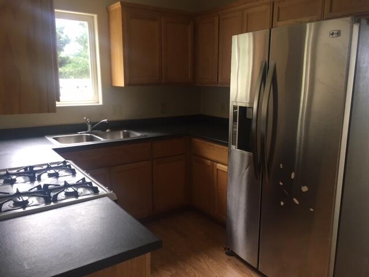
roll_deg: -0.7
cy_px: 138
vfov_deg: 48.2
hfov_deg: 61.7
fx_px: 309
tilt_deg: -9.7
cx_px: 184
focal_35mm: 29
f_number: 2.2
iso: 100
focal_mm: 4.15
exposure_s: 1/33
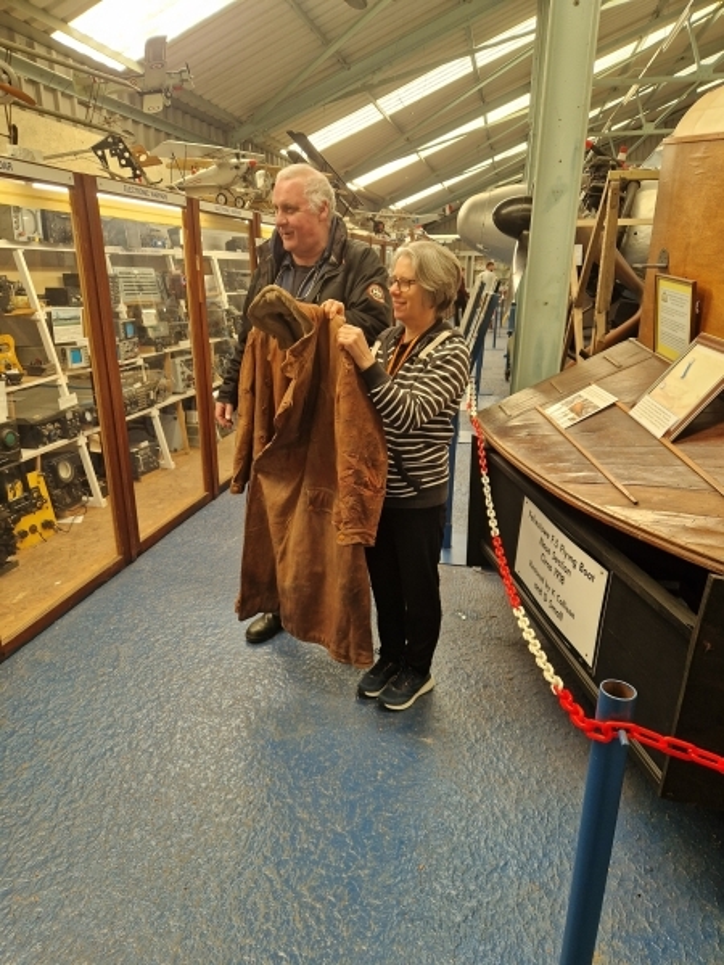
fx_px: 641
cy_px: 482
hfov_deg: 58.9
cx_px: 362
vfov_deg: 73.9
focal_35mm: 23
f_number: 1.8
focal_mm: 5.4
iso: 125
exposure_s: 1/100
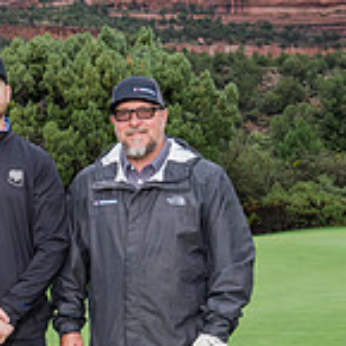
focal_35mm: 103
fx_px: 1165
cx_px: -35
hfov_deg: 16.4
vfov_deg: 16.8
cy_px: 239
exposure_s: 1/400
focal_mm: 24
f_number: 5
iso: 320
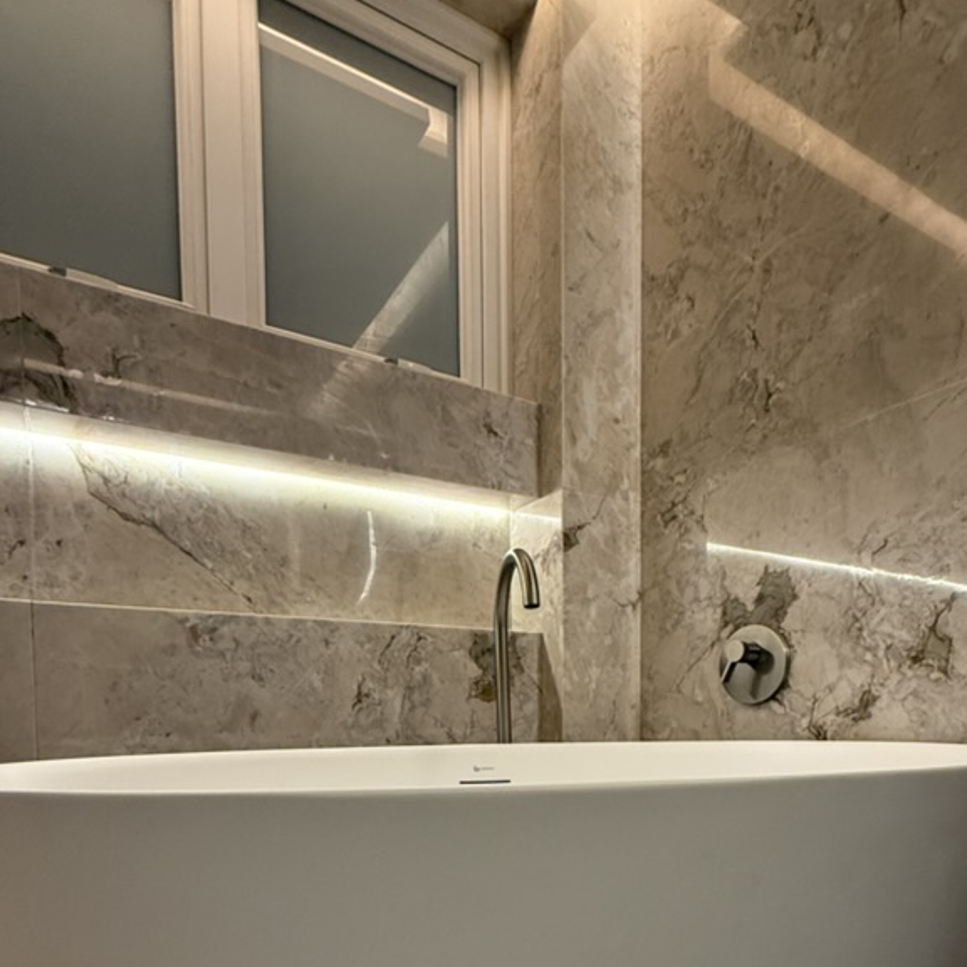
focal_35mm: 22
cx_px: 470
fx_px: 695
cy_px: 754
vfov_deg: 64.4
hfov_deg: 69.6
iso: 320
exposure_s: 1/65
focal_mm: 2.22
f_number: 2.2
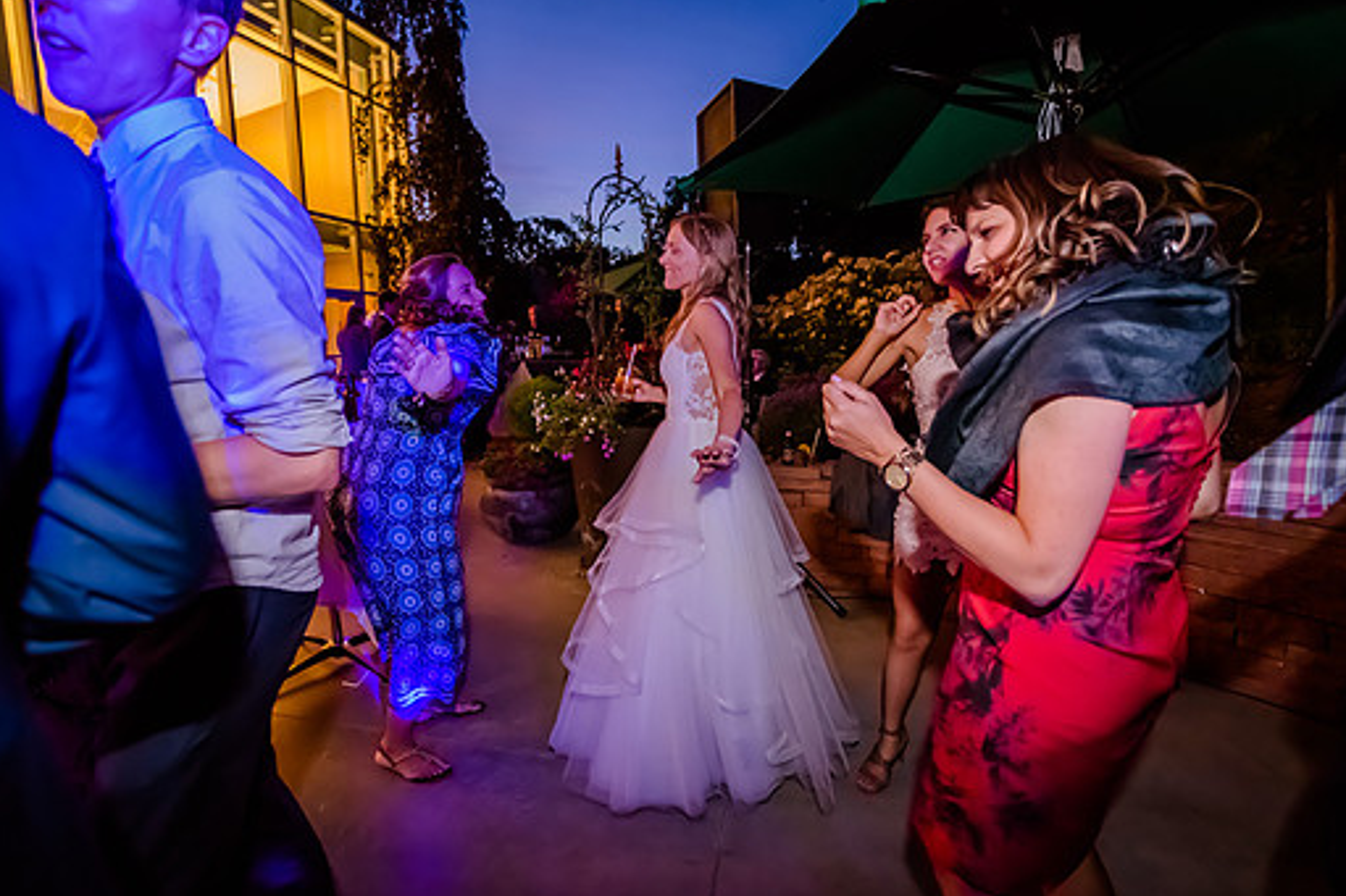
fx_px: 635
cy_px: 451
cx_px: 668
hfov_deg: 93.3
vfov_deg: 70.4
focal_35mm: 17
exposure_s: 1/80
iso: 8000
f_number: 2.8
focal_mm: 15
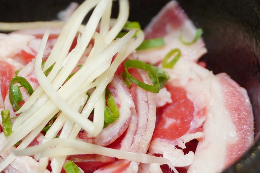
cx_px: 79
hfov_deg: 21.6
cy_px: 81
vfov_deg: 14.5
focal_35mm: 94
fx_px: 678
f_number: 5
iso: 800
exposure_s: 1/60
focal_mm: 34
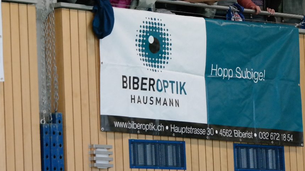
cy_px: -4
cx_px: 182
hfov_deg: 7.0
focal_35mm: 310
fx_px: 2506
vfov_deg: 3.9
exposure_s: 1/125
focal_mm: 104
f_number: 5
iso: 3200
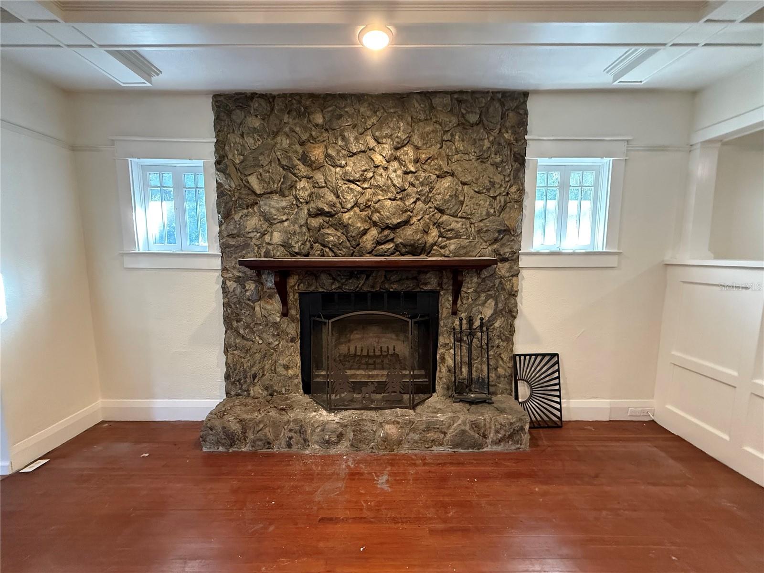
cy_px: 286
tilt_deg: -5.1
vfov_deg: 85.7
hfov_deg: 102.1
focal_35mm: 14
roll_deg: +0.8
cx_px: 382
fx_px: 309
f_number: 2.2
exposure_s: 1/60
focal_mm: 2.22
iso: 640
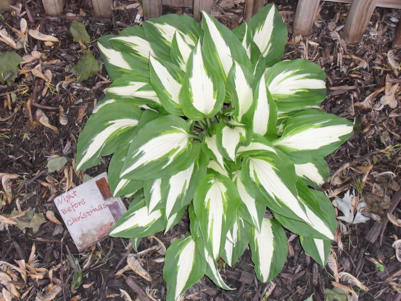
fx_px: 660
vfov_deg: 25.7
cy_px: 150
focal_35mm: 57
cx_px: 200
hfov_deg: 33.8
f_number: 4.3
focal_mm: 10.1
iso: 200
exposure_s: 1/60
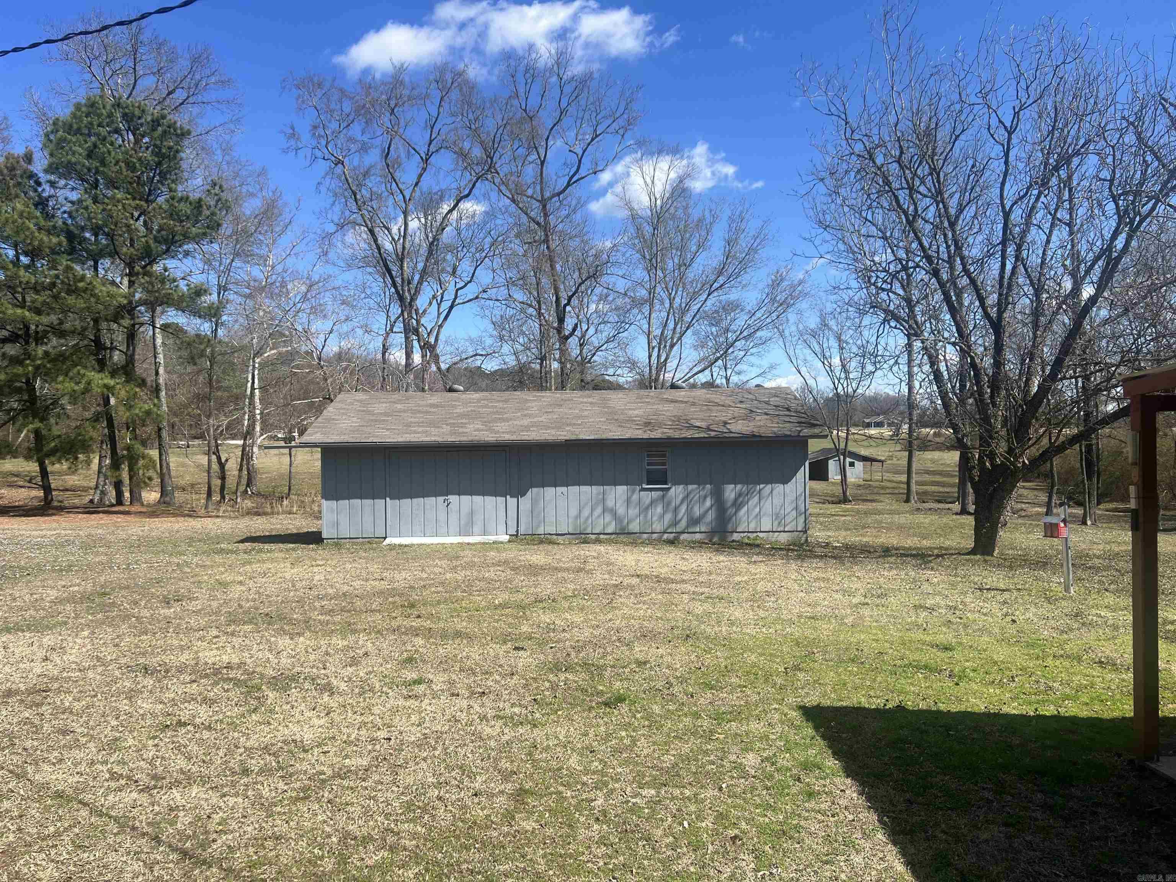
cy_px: 441
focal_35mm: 26
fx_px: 883
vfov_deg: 53.1
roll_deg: +1.1
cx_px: 588
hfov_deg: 67.3
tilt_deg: -0.7
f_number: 1.5
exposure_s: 1/3704
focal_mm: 5.7
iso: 50
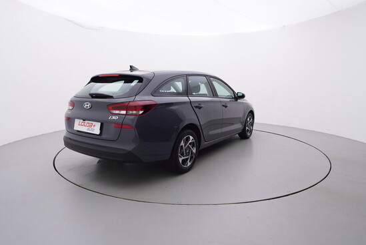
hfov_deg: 77.3
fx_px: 229
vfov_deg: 56.2
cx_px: 183
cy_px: 122
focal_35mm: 22
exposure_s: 1/80
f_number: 5
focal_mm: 15
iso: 200
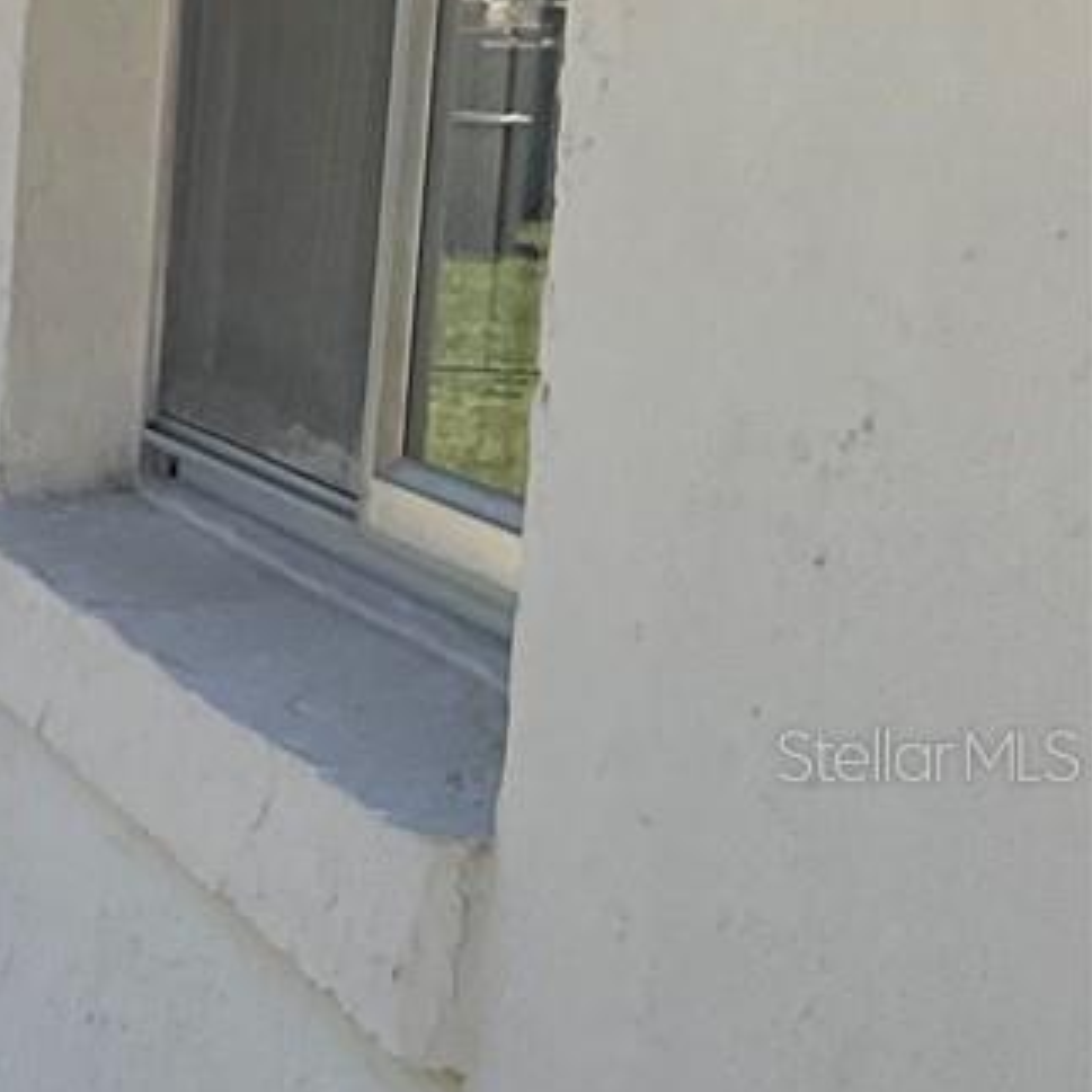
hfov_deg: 11.2
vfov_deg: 13.7
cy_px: 754
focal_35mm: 127
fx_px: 4533
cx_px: -1609
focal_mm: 3
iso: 16
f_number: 1.8
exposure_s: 1/1451
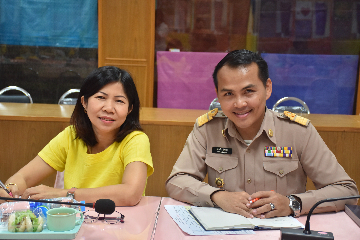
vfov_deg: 21.6
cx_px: 180
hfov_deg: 31.9
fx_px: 630
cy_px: 120
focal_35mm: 63
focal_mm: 42
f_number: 4.5
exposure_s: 1/60
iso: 640
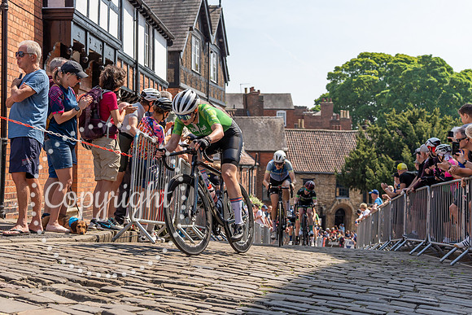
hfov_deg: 36.0
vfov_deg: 24.6
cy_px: 157
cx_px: 188
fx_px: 723
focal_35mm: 55
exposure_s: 1/2500
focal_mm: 38
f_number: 3.5
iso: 160
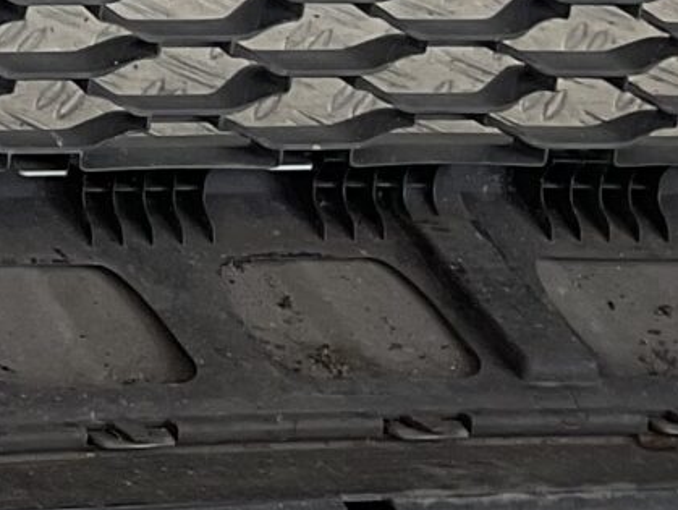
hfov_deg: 9.8
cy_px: -175
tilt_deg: -31.5
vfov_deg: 8.3
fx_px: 3470
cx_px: -947
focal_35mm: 177
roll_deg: -10.8
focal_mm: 3
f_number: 1.8
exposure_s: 1/403
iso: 16
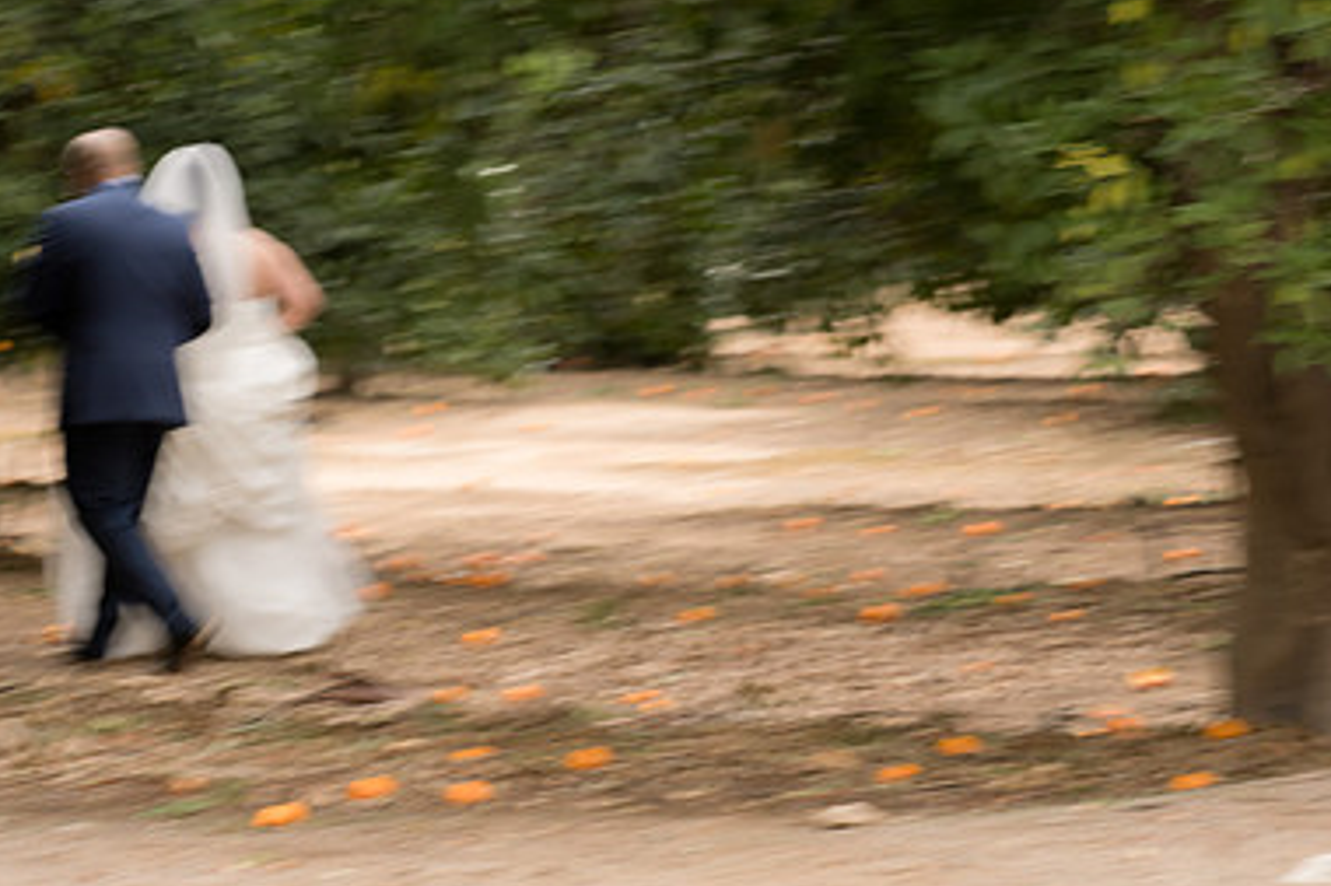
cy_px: 425
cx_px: 553
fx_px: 9313
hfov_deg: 8.2
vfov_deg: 5.4
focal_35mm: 252
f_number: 10
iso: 640
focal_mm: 165
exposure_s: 1/25
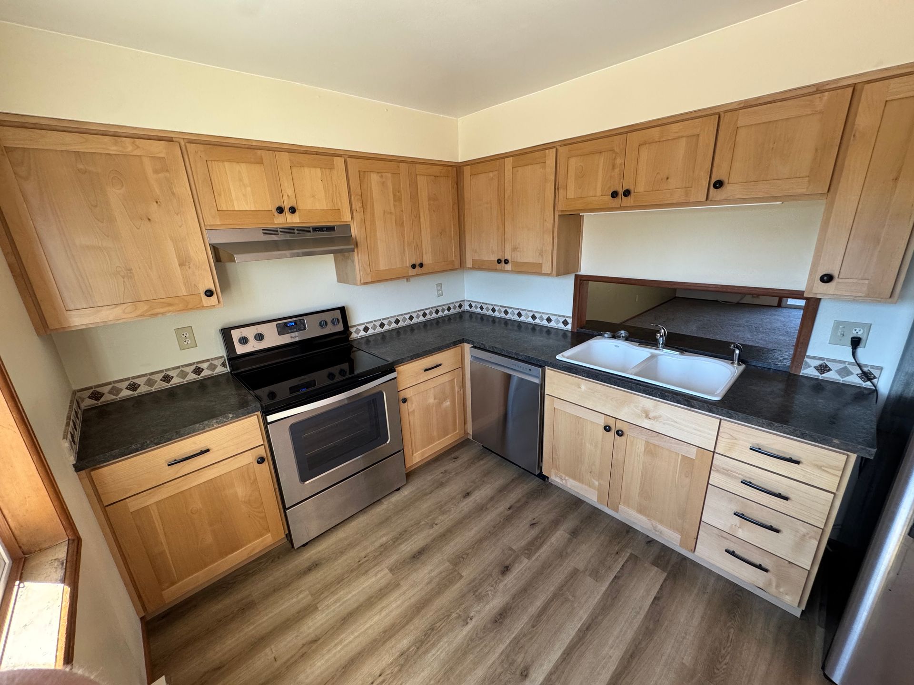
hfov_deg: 102.1
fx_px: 370
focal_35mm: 14
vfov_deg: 85.7
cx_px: 457
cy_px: 342
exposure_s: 1/99
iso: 200
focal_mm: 2.22
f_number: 2.2
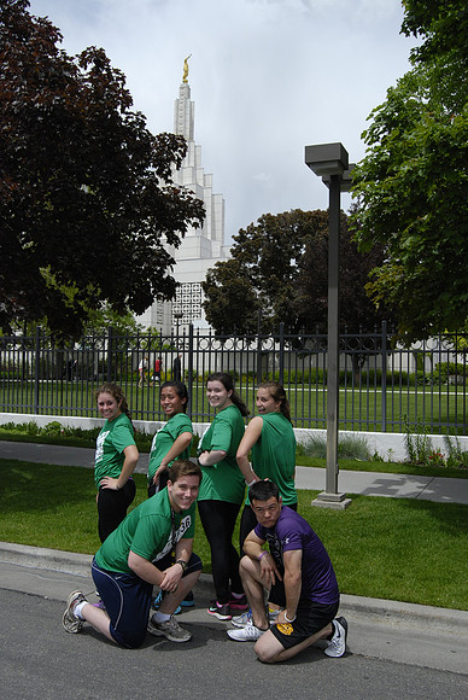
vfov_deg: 55.1
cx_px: 234
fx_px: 671
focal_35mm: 34
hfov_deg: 38.4
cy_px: 350
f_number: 10
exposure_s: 1/800
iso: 400
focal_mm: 23
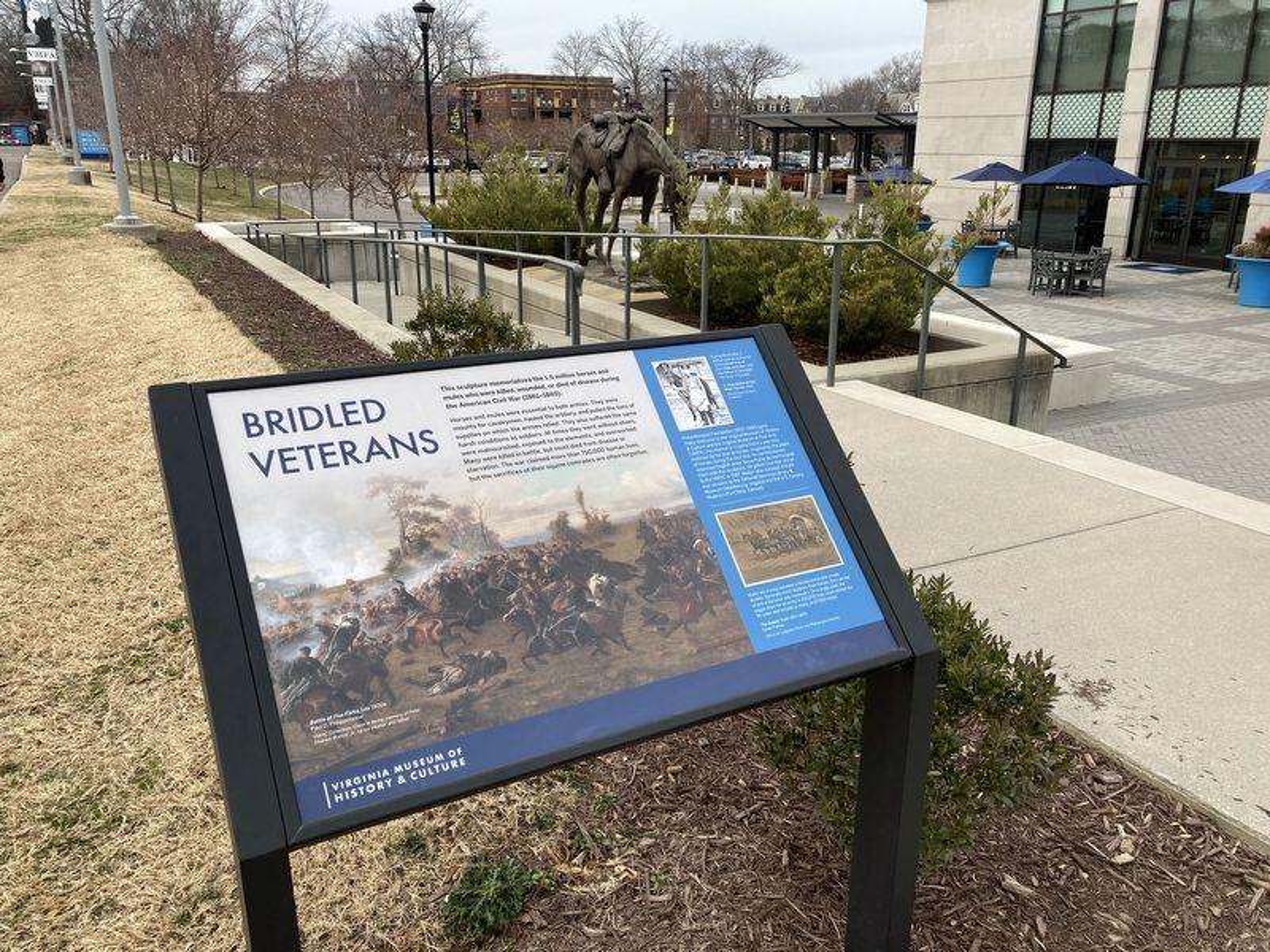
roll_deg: -1.4
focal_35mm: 28
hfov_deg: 63.4
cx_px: 635
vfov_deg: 49.7
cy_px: 476
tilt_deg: -17.5
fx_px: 1027
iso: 20
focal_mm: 3.99
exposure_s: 1/317
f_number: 1.8
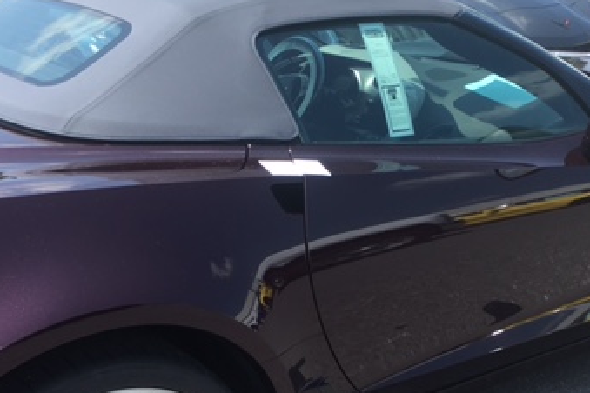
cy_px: 318
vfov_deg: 23.4
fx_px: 934
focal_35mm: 57
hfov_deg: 34.9
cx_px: 359
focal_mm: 4.15
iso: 25
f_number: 2.2
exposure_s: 1/668
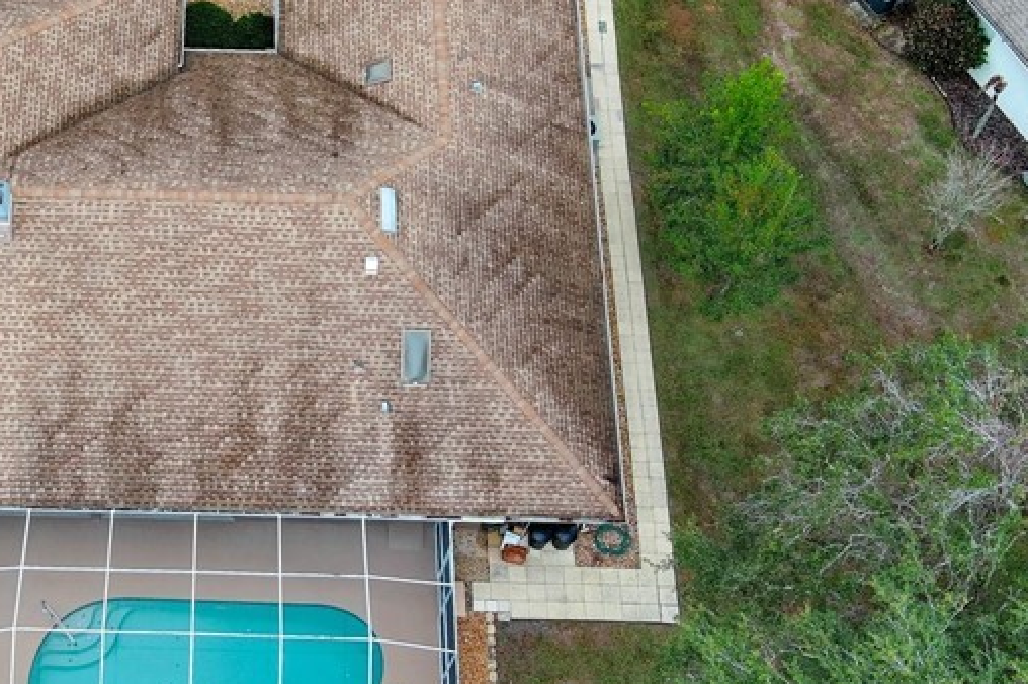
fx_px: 1769
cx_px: 186
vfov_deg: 21.9
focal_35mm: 62
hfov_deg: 31.5
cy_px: 341
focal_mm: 10.57
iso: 100
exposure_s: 1/530
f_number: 2.8
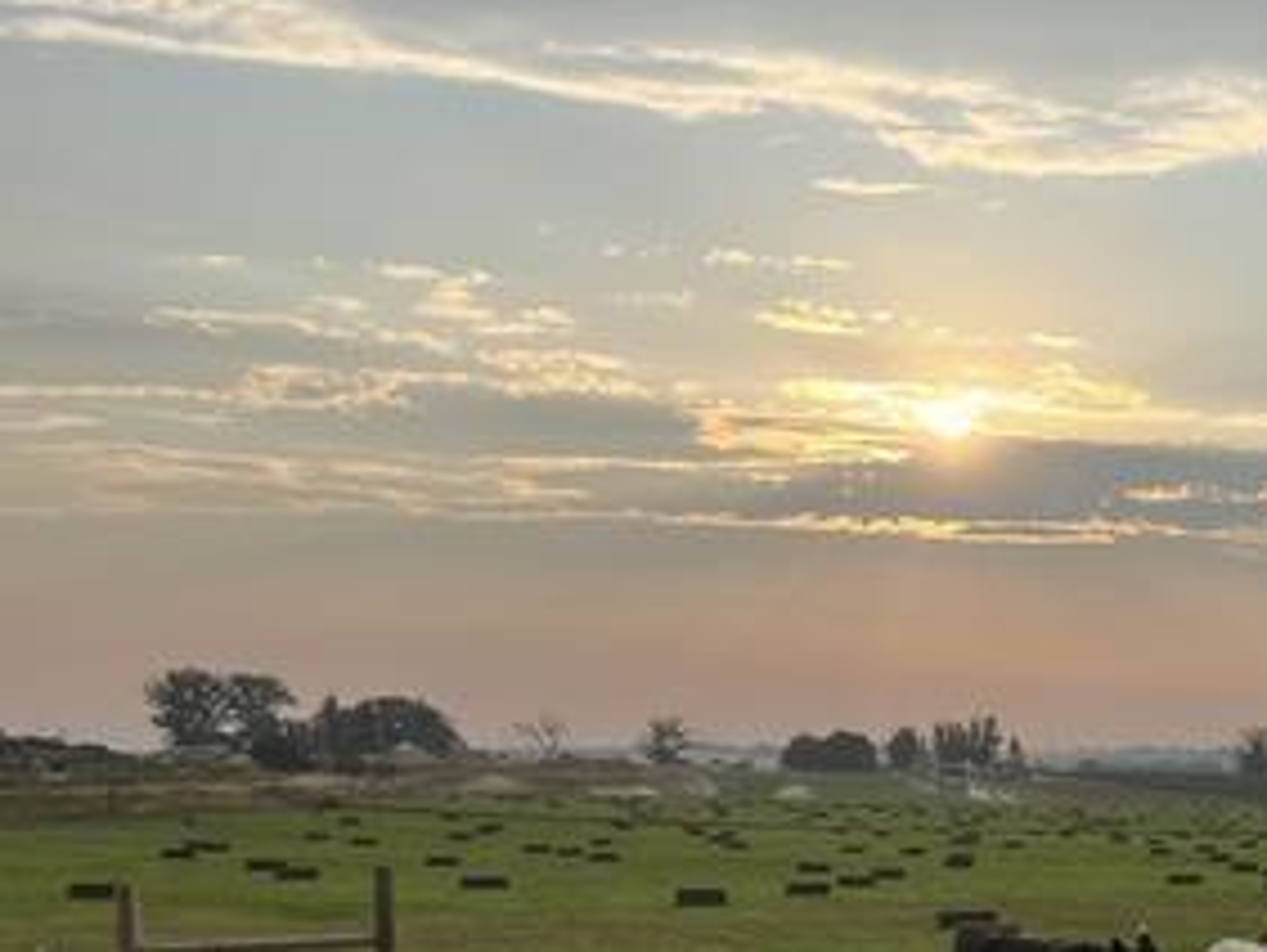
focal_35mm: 59
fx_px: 2161
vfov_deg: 24.0
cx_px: 1402
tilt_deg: -4.5
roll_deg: +0.8
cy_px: 903
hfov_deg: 29.4
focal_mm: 5.1
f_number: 1.6
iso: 50
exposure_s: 1/3745
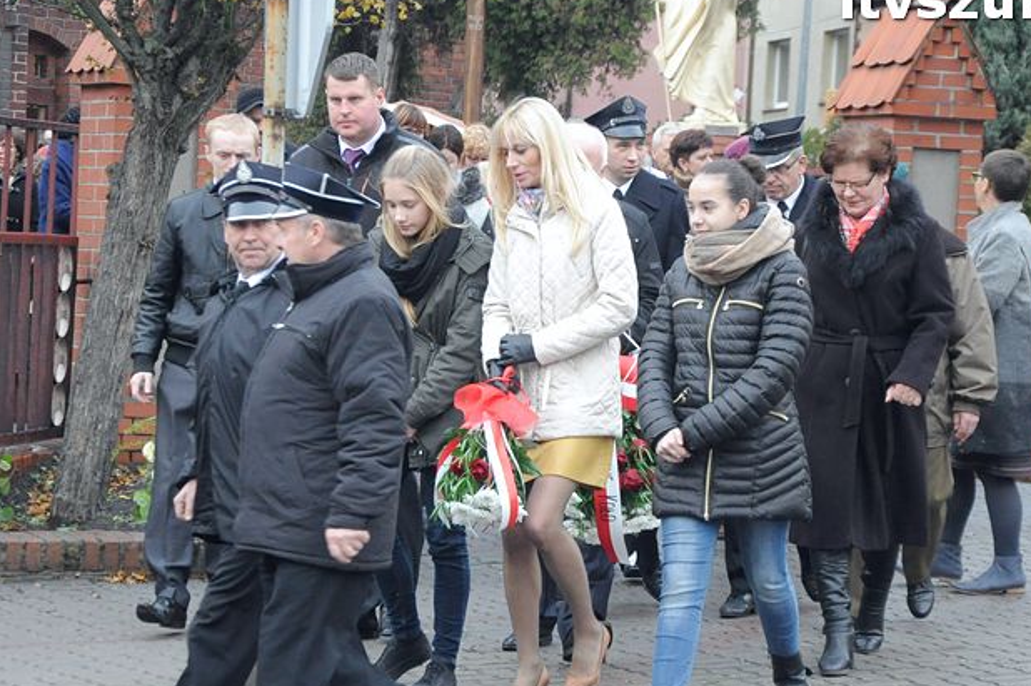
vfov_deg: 10.7
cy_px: 420
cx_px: 507
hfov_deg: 16.0
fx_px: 3663
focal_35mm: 128
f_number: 5.3
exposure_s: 1/250
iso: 1600
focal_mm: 62
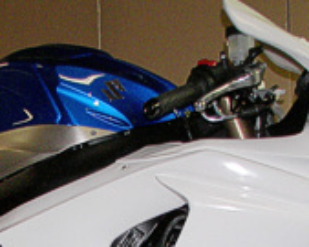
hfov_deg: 18.4
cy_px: 264
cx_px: 79
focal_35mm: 104
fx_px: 951
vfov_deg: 14.5
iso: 100
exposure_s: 1/30
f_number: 2.8
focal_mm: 6
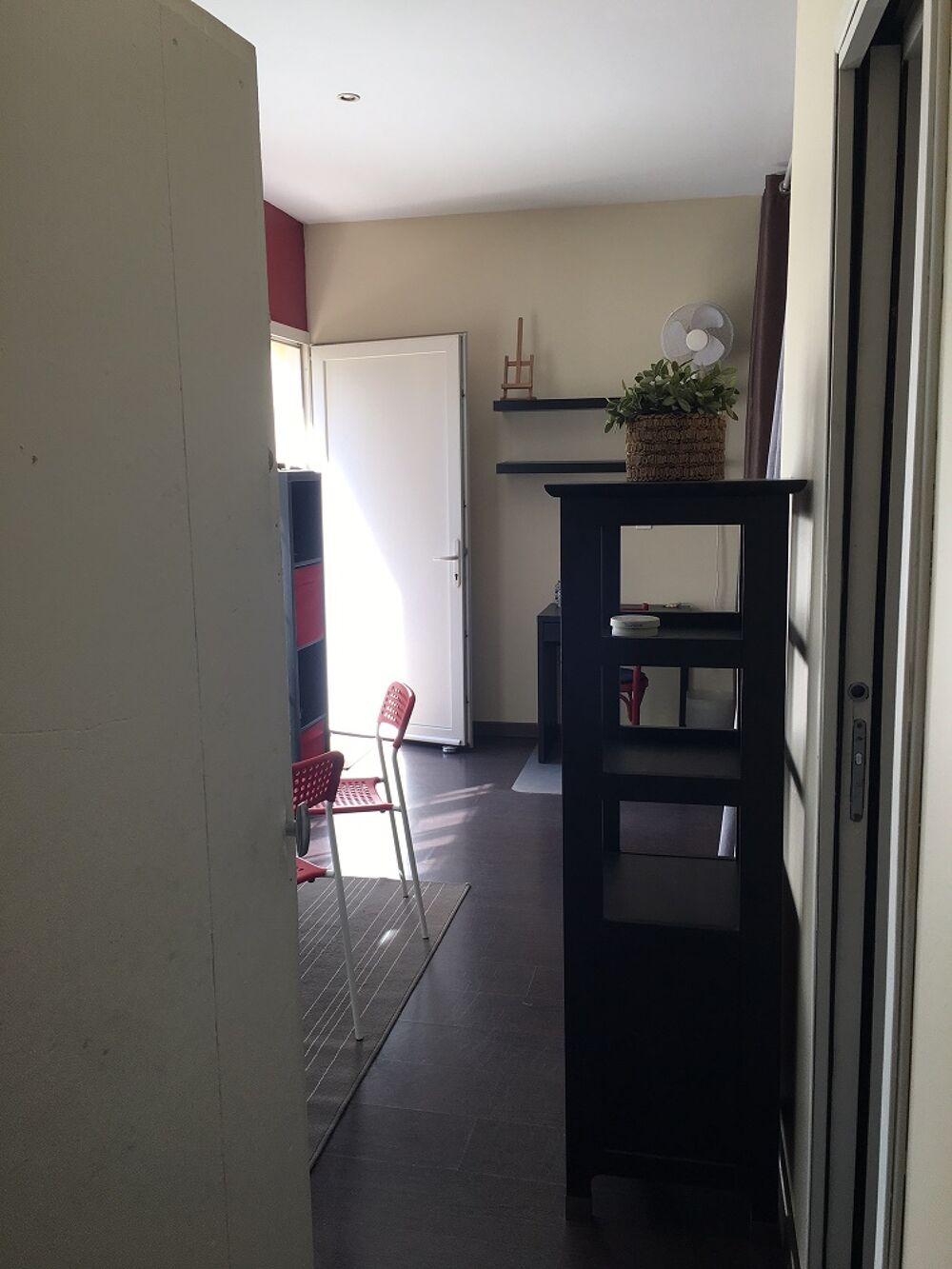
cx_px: 476
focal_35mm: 29
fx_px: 1063
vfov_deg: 61.7
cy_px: 634
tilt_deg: -8.3
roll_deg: -0.3
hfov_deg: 48.2
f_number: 2.2
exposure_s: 1/100
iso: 25
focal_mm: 4.15
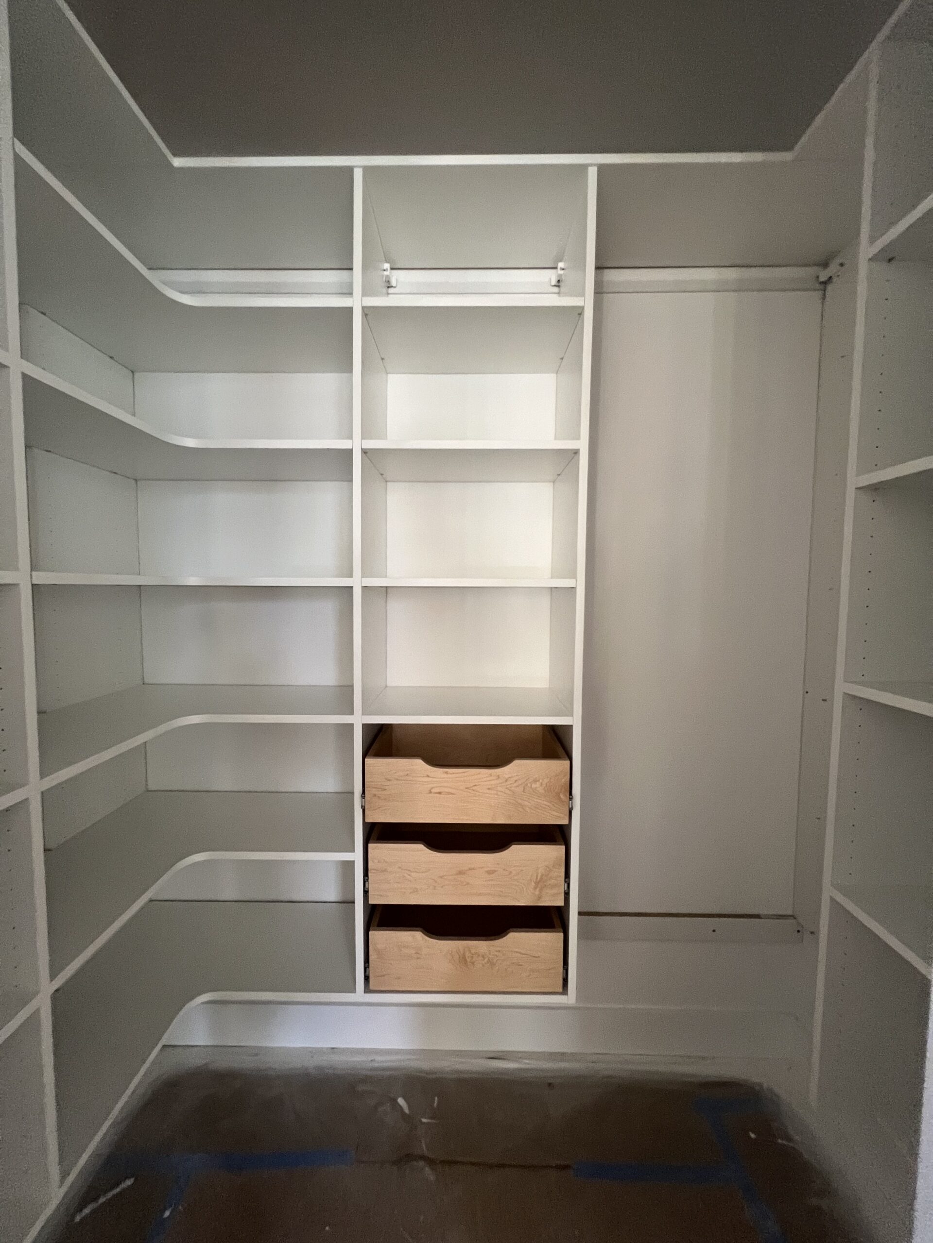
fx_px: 467
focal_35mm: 13
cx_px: 466
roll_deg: +0.3
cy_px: 622
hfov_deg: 89.9
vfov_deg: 106.2
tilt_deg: -1.9
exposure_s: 1/60
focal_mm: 1.57
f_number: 1.8
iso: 400
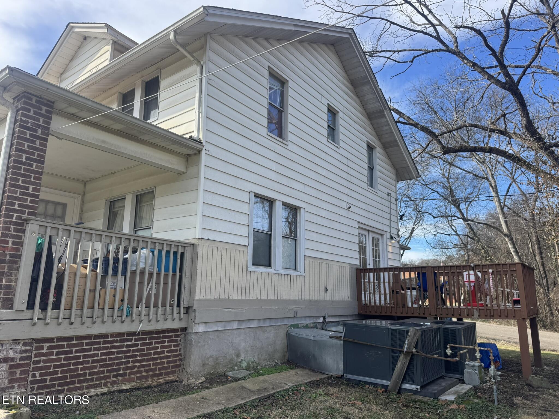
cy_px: 210
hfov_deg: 71.6
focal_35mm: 24
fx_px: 388
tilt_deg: +11.6
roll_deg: -0.7
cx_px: 280
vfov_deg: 56.8
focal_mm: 6.76
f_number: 1.78
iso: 80
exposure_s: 1/1524
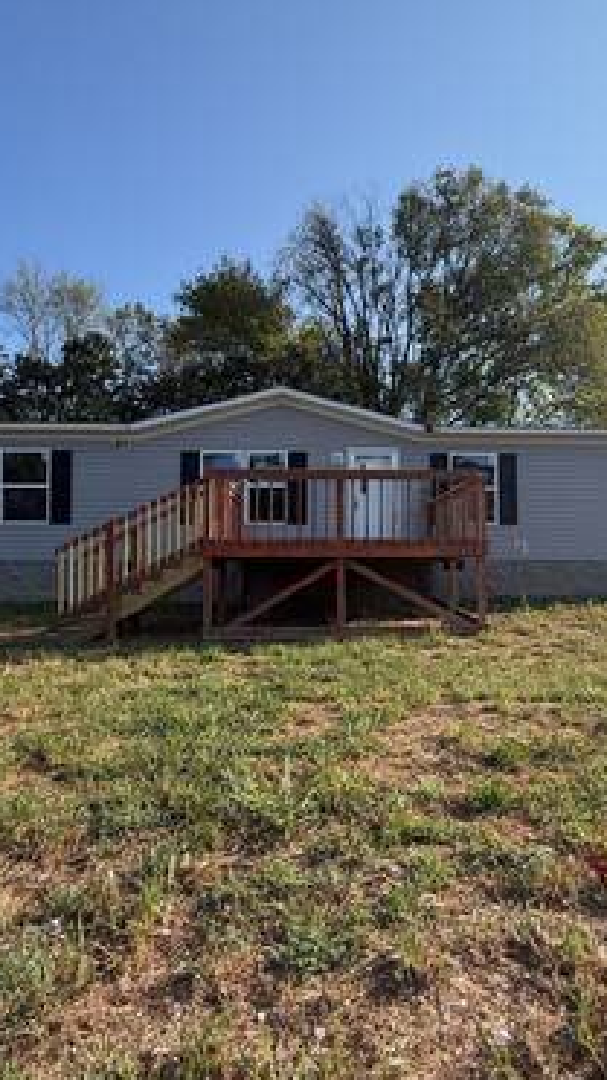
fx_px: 601
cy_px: 549
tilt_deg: +2.6
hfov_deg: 53.4
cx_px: 343
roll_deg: +1.1
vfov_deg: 83.9
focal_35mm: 21
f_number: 2.2
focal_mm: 2.22
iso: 32
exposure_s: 1/770
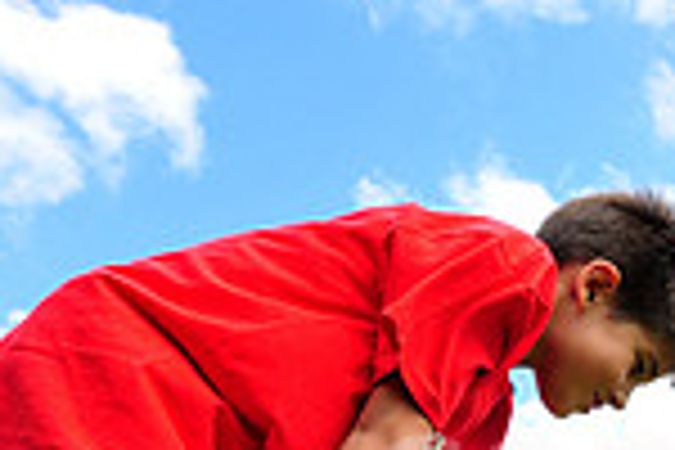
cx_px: 963
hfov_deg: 25.7
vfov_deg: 18.2
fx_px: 1162
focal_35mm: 62
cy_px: 765
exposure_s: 1/640
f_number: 6.3
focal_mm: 16
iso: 500
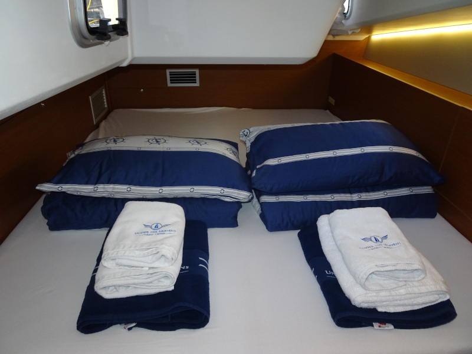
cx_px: 236
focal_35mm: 24
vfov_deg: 56.8
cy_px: 177
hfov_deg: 71.6
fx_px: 327
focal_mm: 4.1
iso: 200
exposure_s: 1/30
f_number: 3.5
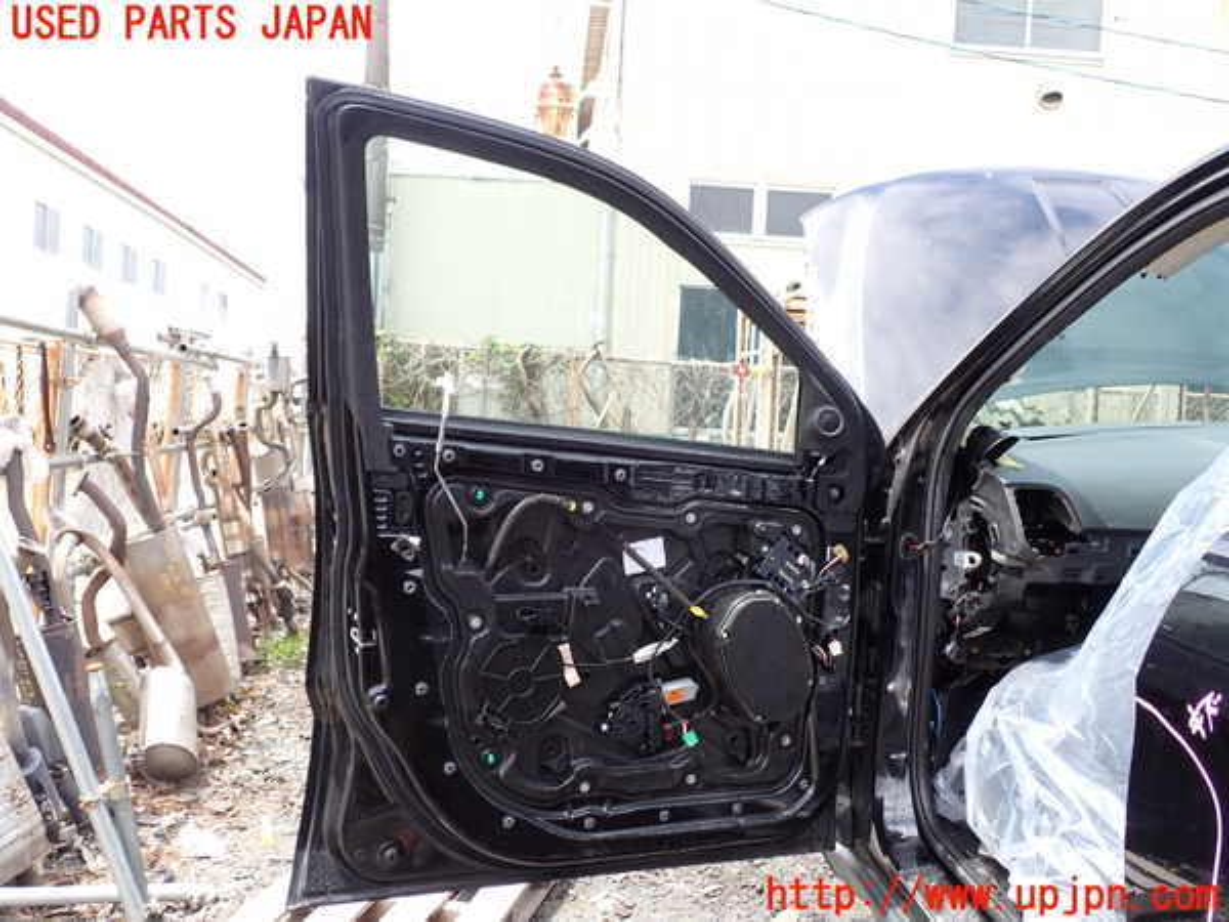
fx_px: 1065
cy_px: 461
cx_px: 614
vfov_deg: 46.8
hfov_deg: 60.0
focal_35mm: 30
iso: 100
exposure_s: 1/250
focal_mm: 5.4
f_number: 3.2
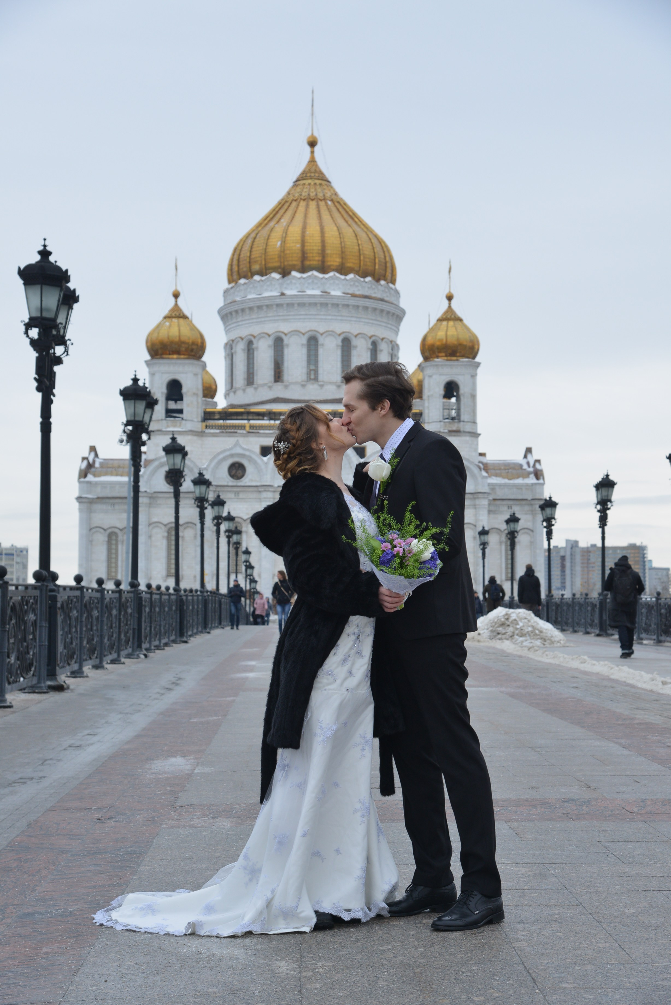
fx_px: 1816
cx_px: 336
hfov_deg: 20.9
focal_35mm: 65
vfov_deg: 30.9
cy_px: 502
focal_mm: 65
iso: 500
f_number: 7.1
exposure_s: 1/125
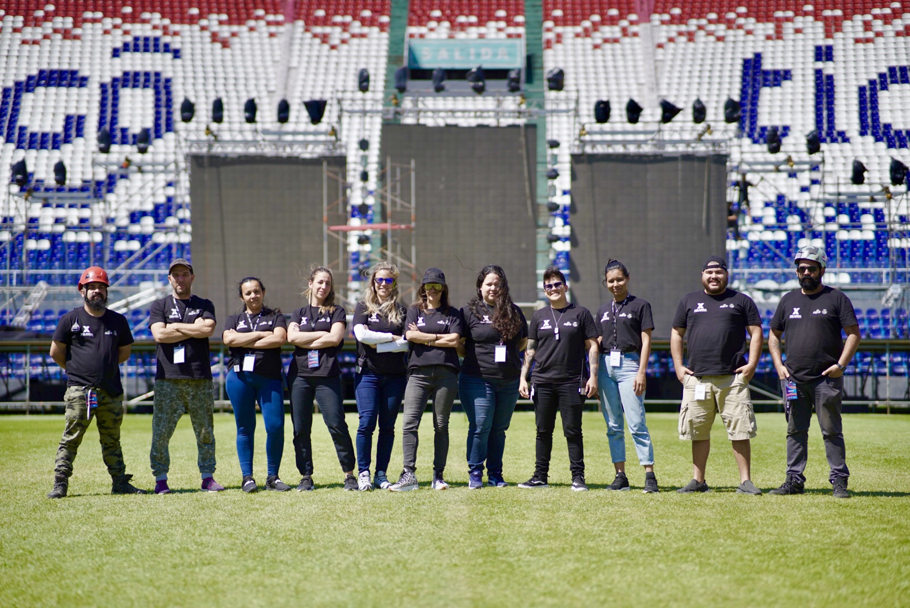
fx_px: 2150
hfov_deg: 23.9
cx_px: 455
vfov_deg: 16.1
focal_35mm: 85
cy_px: 304
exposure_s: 1/4000
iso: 100
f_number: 1.8
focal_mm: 85
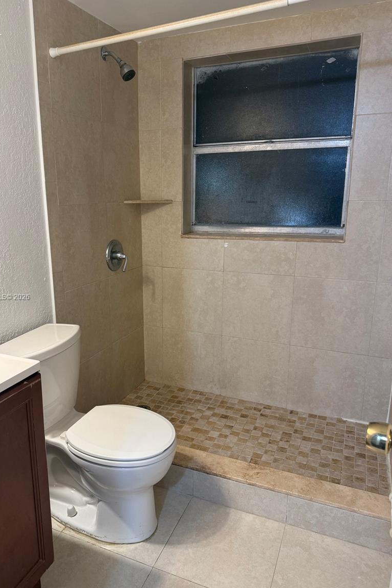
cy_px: 298
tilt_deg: -14.0
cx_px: 165
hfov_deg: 49.4
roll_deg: +0.0
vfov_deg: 69.4
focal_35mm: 26
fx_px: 425
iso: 160
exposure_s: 1/60
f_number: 1.78
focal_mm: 6.76
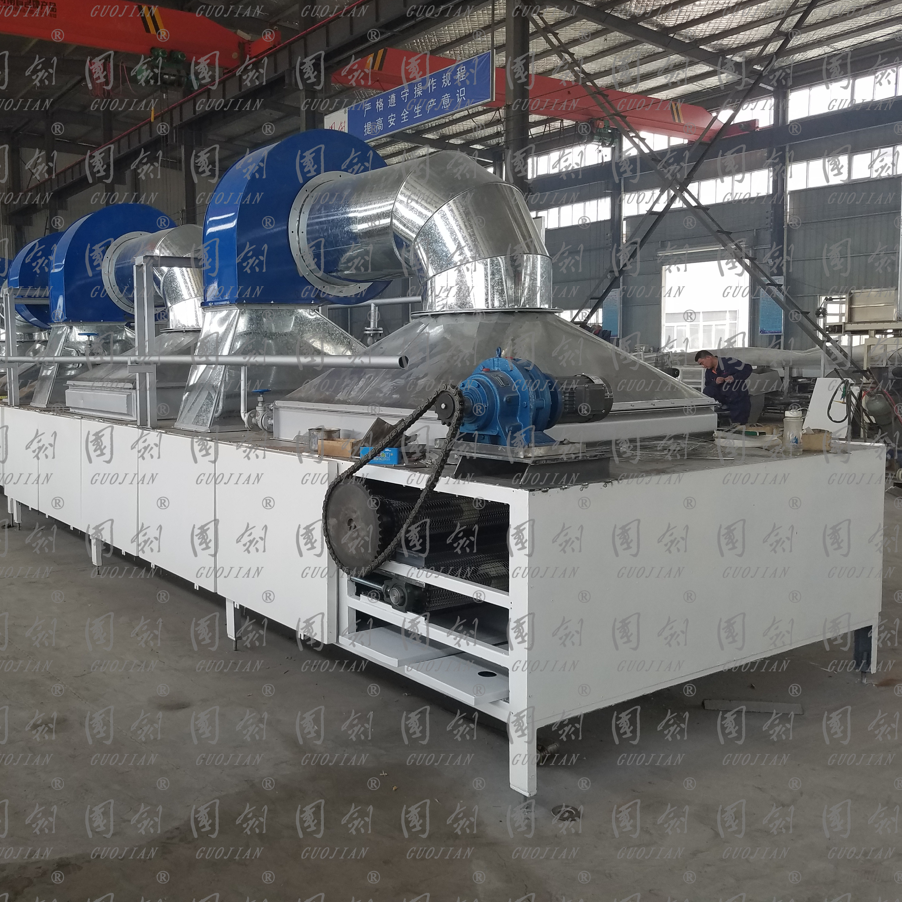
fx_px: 914
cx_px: 331
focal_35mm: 31
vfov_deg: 52.5
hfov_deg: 51.9
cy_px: 446
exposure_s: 1/100
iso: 64
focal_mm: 4.2
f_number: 1.7
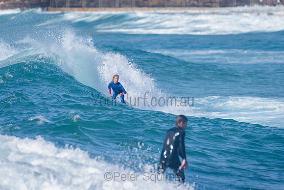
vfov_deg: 2.2
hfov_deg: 3.4
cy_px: 79
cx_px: 110
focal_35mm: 613
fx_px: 4835
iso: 160
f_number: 5.6
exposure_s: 1/2000
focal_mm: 500
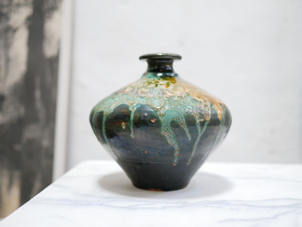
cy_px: 114
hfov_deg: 46.8
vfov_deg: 36.0
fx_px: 349
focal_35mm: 40
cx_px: 151
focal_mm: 20
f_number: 1.7
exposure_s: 1/60
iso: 2000
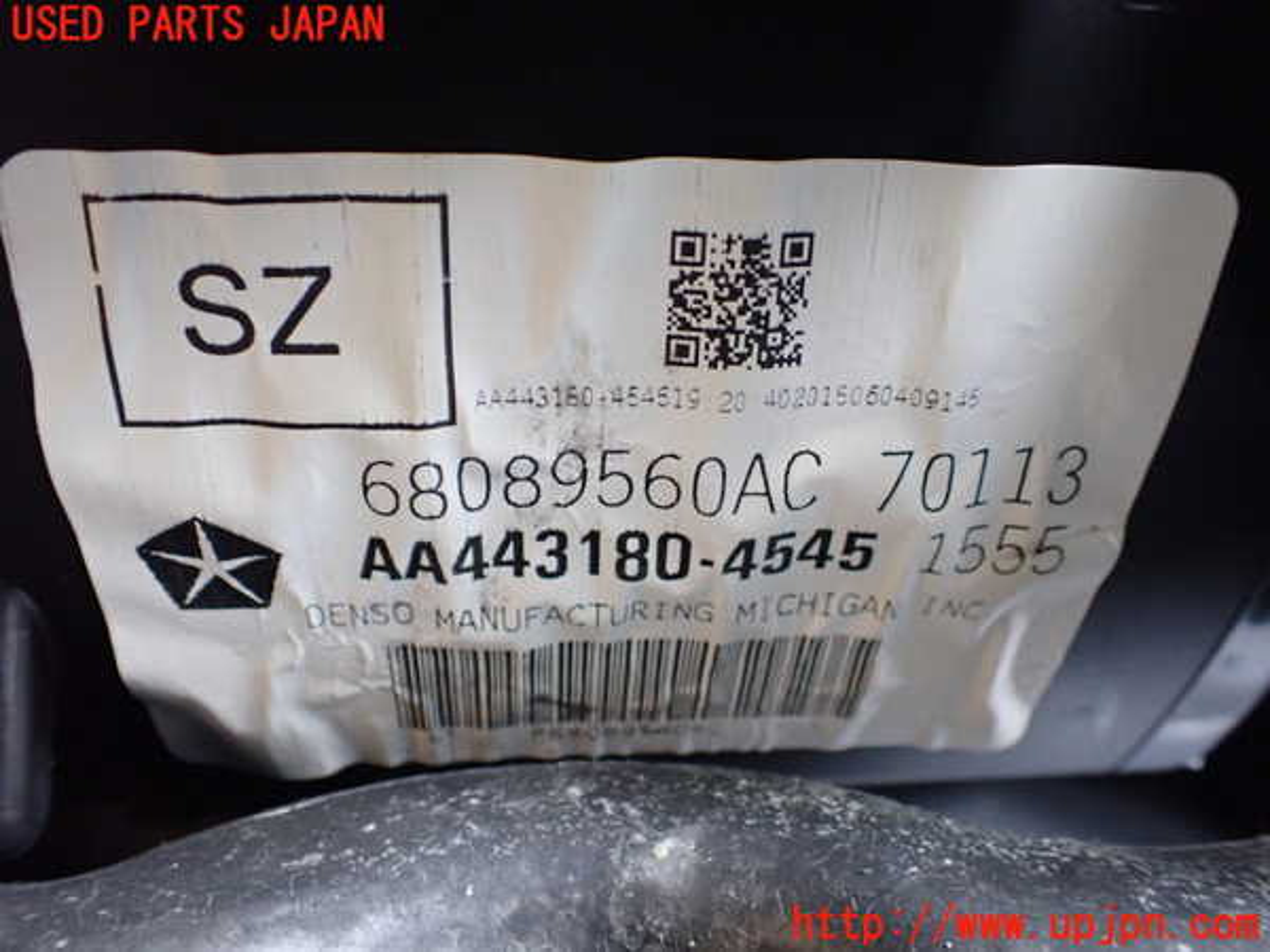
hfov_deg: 60.0
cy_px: 476
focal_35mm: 30
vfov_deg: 46.8
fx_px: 1101
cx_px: 635
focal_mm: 5.4
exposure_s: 1/60
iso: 800
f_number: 2.3
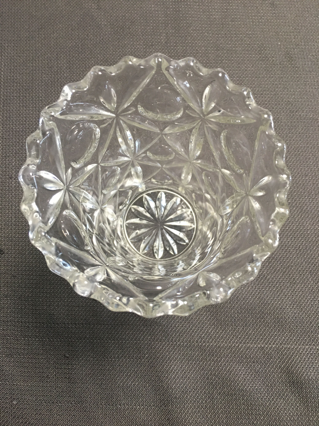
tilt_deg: -78.6
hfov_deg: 48.2
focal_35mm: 29
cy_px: 213
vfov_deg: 61.7
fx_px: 356
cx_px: 160
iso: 100
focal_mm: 4.15
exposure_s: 1/17
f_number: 2.2
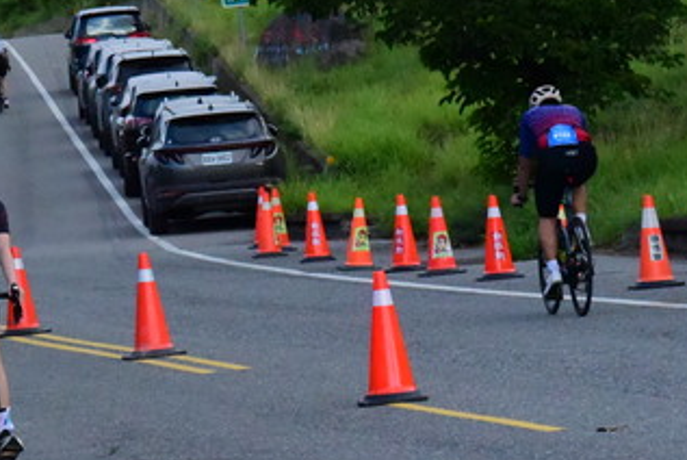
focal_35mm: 332
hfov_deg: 6.2
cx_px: -30
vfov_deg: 4.1
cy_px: 203
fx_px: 6341
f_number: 16
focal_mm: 135
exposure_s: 1/4000
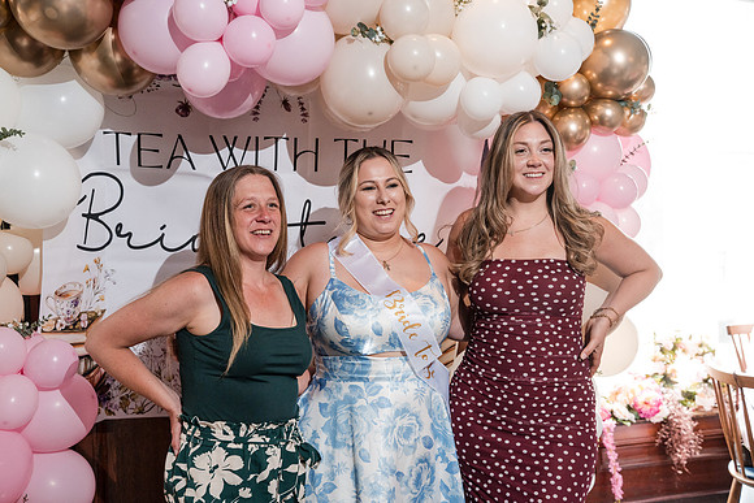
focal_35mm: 44
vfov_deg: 30.5
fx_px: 922
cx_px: 377
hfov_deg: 44.5
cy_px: 252
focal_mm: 44
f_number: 5
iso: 4000
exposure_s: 1/250
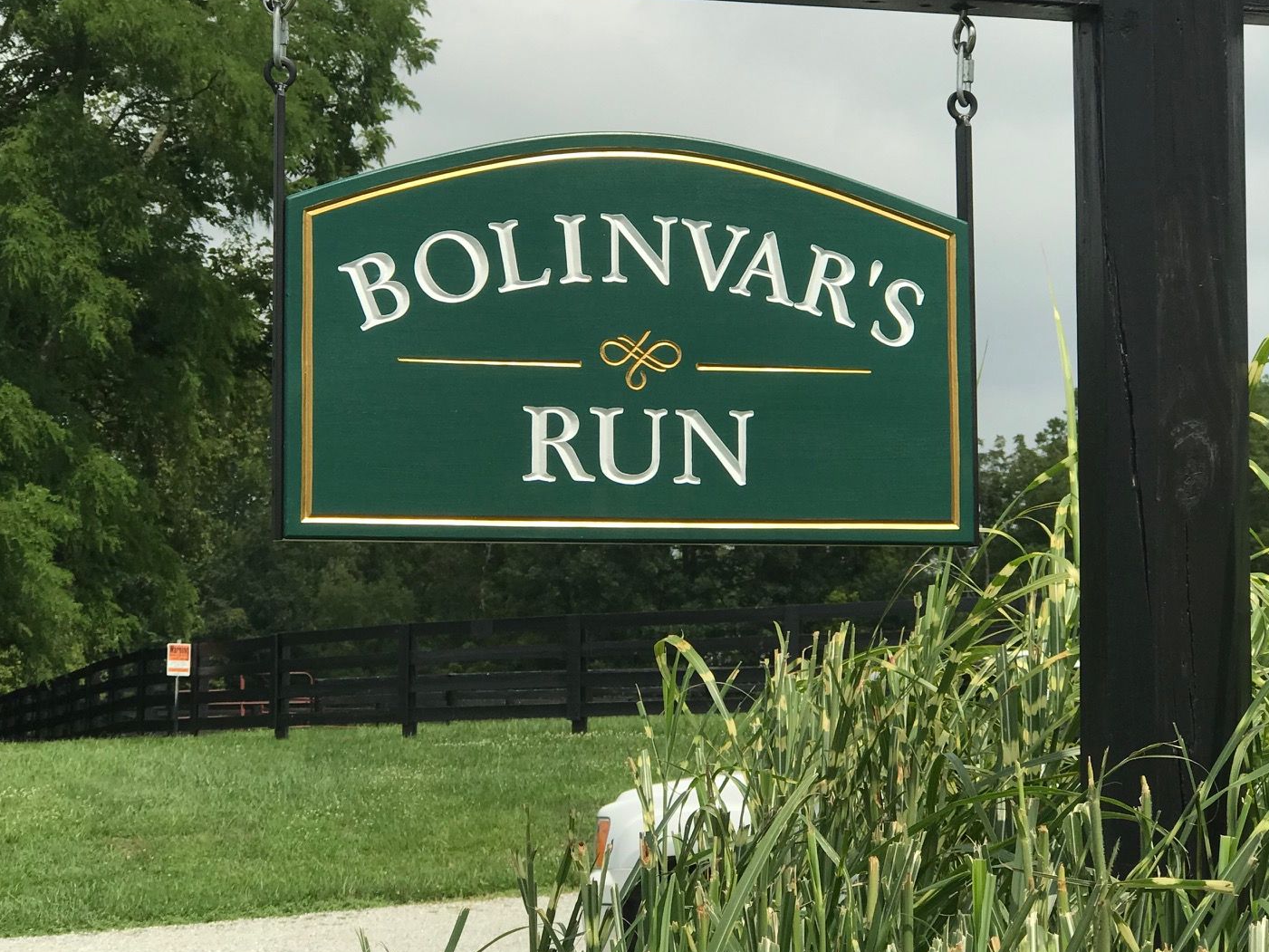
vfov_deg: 18.0
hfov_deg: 23.8
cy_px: 370
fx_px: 3006
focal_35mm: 82
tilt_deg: +4.5
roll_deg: -1.4
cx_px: 626
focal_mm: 6.6
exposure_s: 1/1368
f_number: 2.8
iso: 20
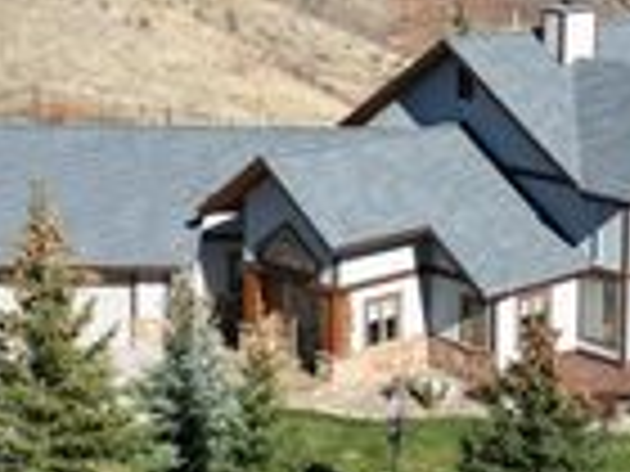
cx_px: 432
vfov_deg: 17.0
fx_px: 1565
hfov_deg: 22.6
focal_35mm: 86
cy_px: 83
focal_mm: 6.72
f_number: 1.7
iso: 120
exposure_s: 1/3000
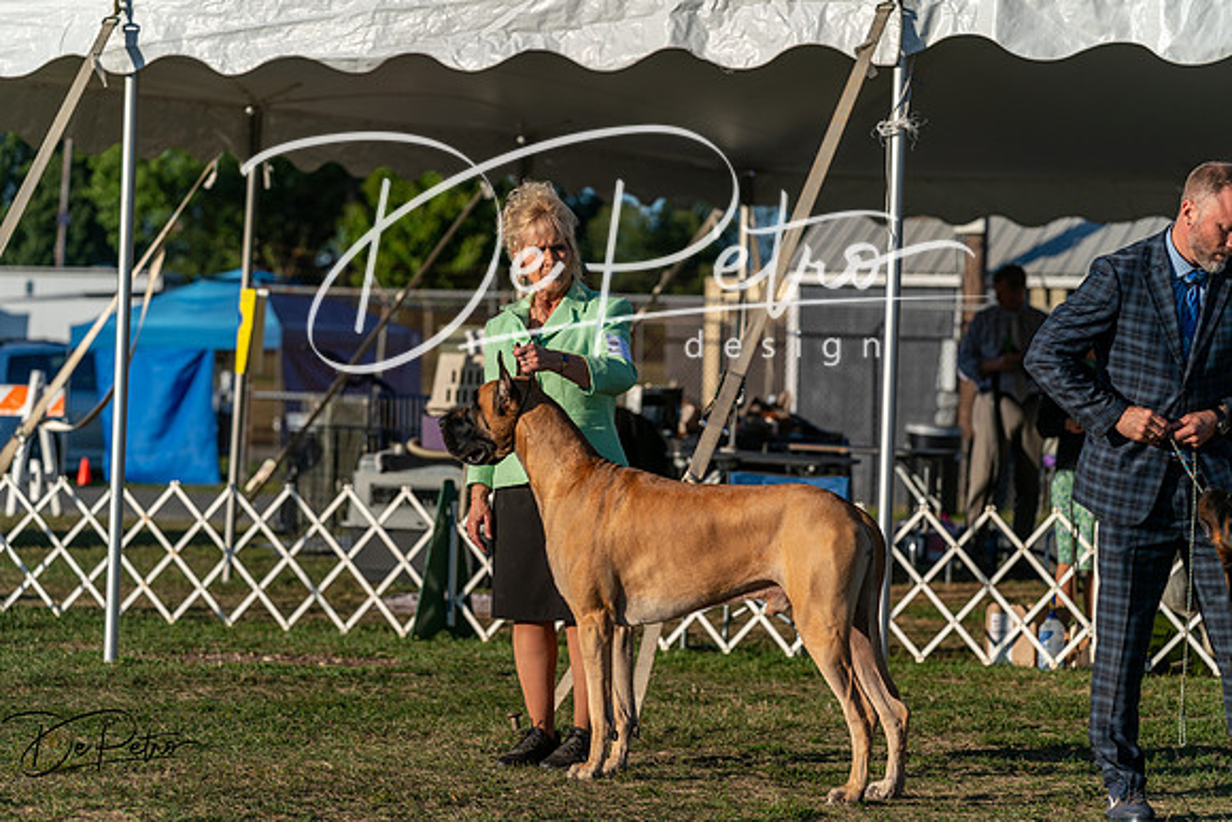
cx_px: 616
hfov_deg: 16.1
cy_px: 411
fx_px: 4347
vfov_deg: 10.8
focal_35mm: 127
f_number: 4.5
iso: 100
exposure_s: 1/1250
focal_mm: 127
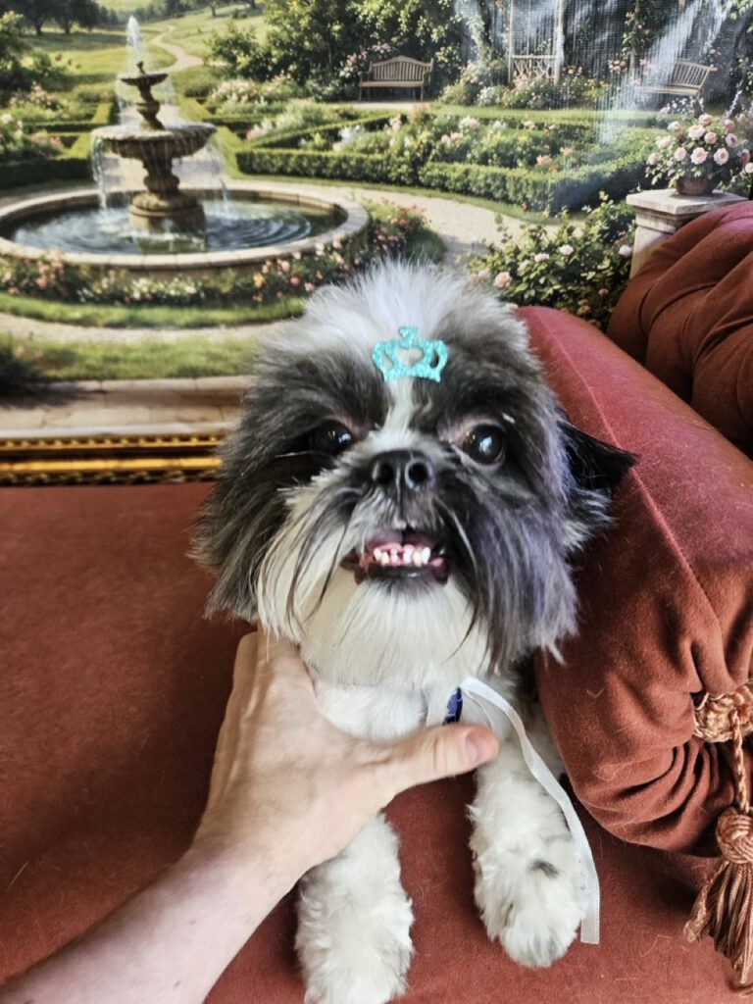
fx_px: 667
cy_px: 502
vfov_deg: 73.9
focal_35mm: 23
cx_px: 376
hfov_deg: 58.9
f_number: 1.8
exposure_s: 1/149
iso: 160
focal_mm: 5.4
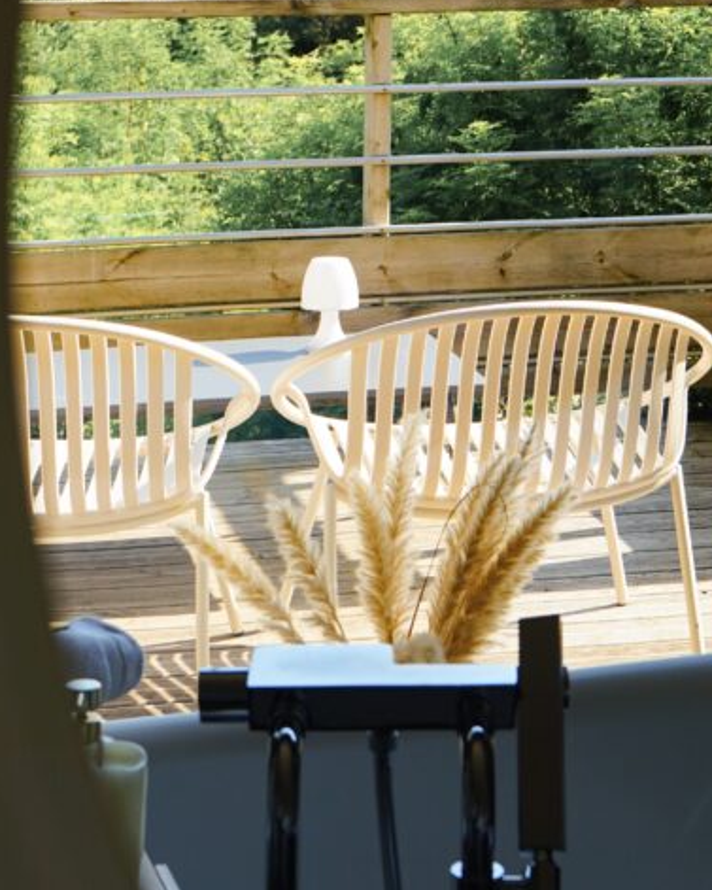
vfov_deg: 18.7
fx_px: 2686
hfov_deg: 15.1
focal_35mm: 102
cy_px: 274
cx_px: 392
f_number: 8
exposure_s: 1/80
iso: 100
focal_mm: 50
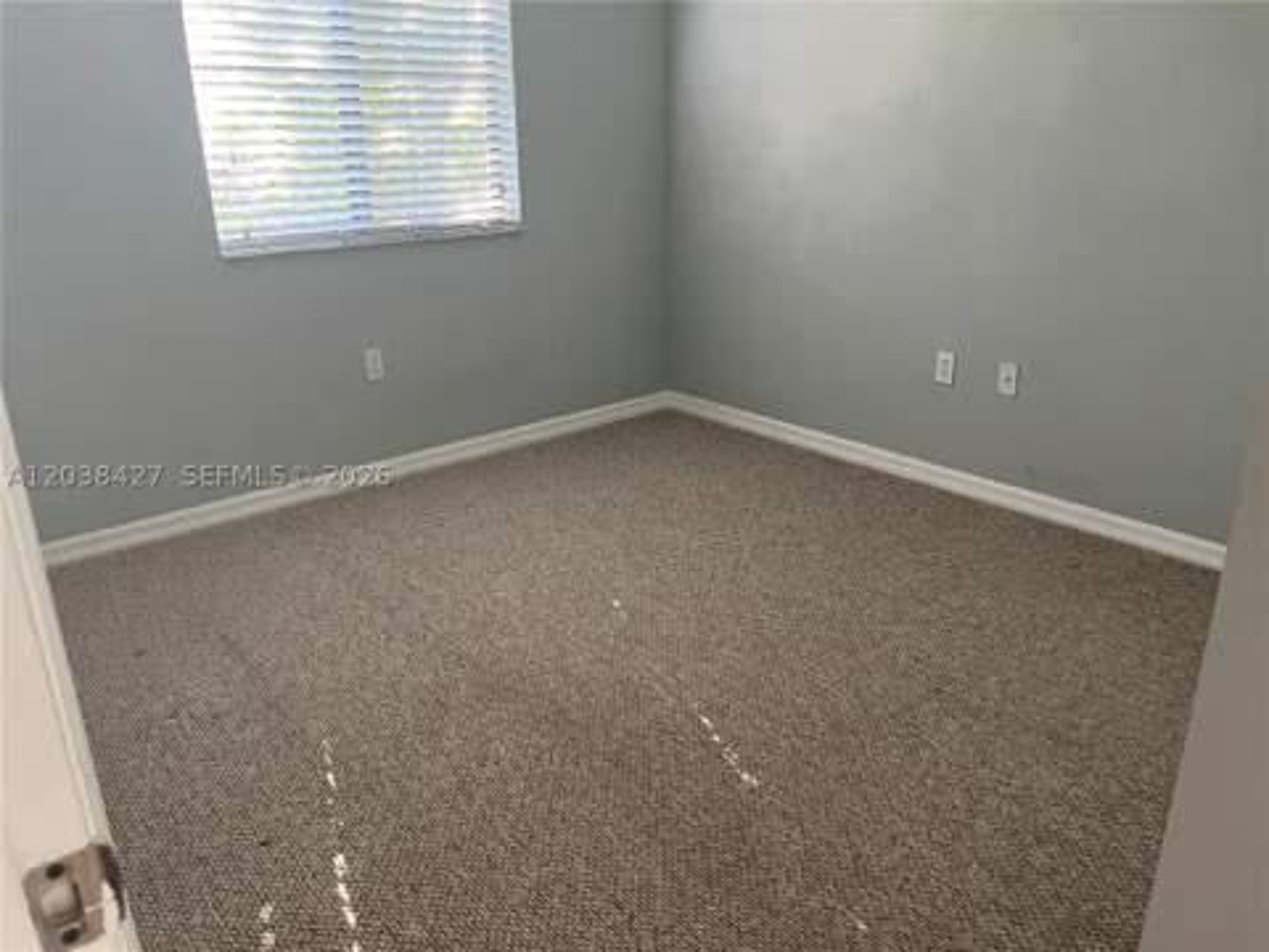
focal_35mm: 26
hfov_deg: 67.3
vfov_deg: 53.1
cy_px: 476
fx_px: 953
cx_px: 634
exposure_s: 1/60
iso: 320
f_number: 1.6
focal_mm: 5.1
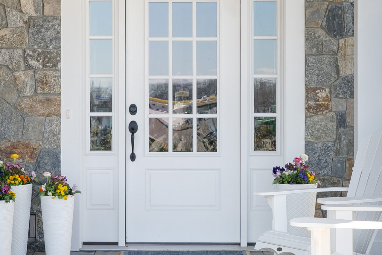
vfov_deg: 13.6
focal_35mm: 101
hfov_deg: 20.2
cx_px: 183
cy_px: 134
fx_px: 1072
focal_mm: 28
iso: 320
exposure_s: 1/100
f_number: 8
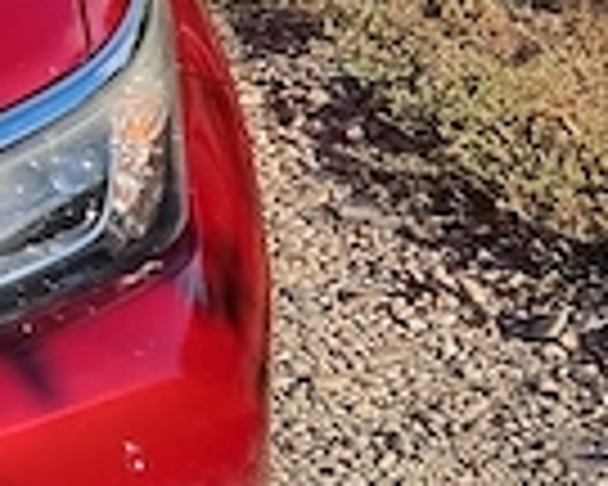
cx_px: -725
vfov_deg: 8.7
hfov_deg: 10.1
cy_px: -212
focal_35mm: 173
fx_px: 3113
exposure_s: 1/475
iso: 50
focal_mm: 6.7
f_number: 1.8
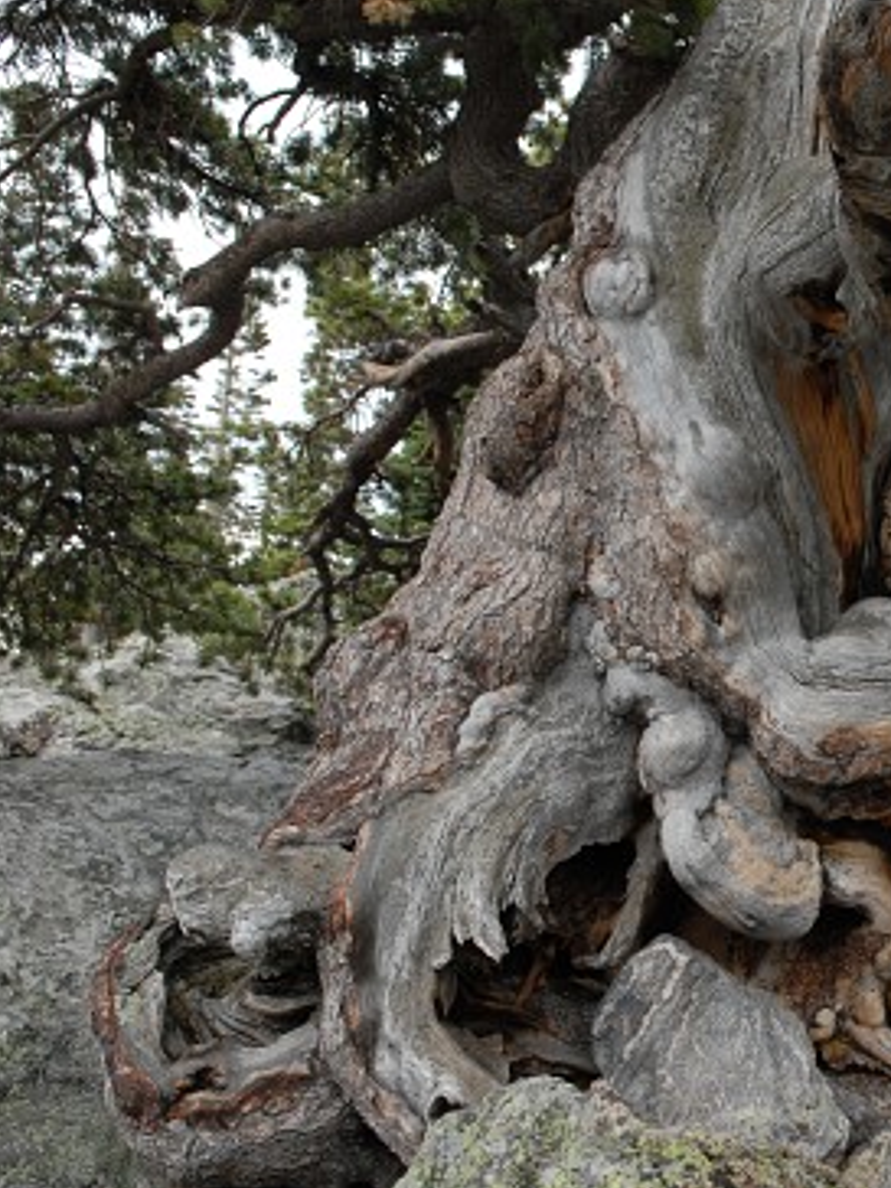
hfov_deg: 30.5
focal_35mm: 44
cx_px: 899
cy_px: 589
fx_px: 1510
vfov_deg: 42.9
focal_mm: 20
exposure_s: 1/80
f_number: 6.3
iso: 250
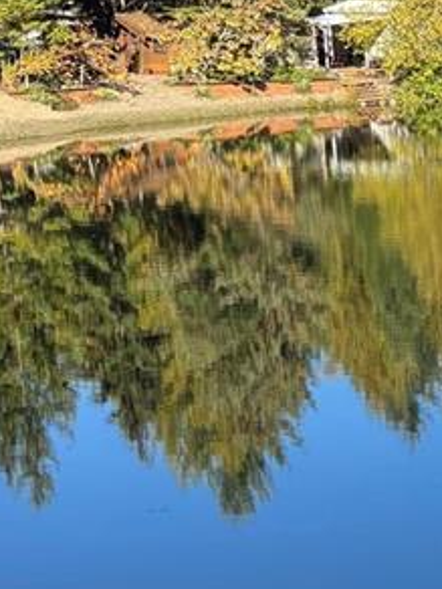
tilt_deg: -11.2
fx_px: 1822
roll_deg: +1.2
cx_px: 745
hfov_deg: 12.8
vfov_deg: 18.4
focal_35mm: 107
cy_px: 343
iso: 50
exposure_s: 1/1876
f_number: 1.6
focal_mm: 5.96
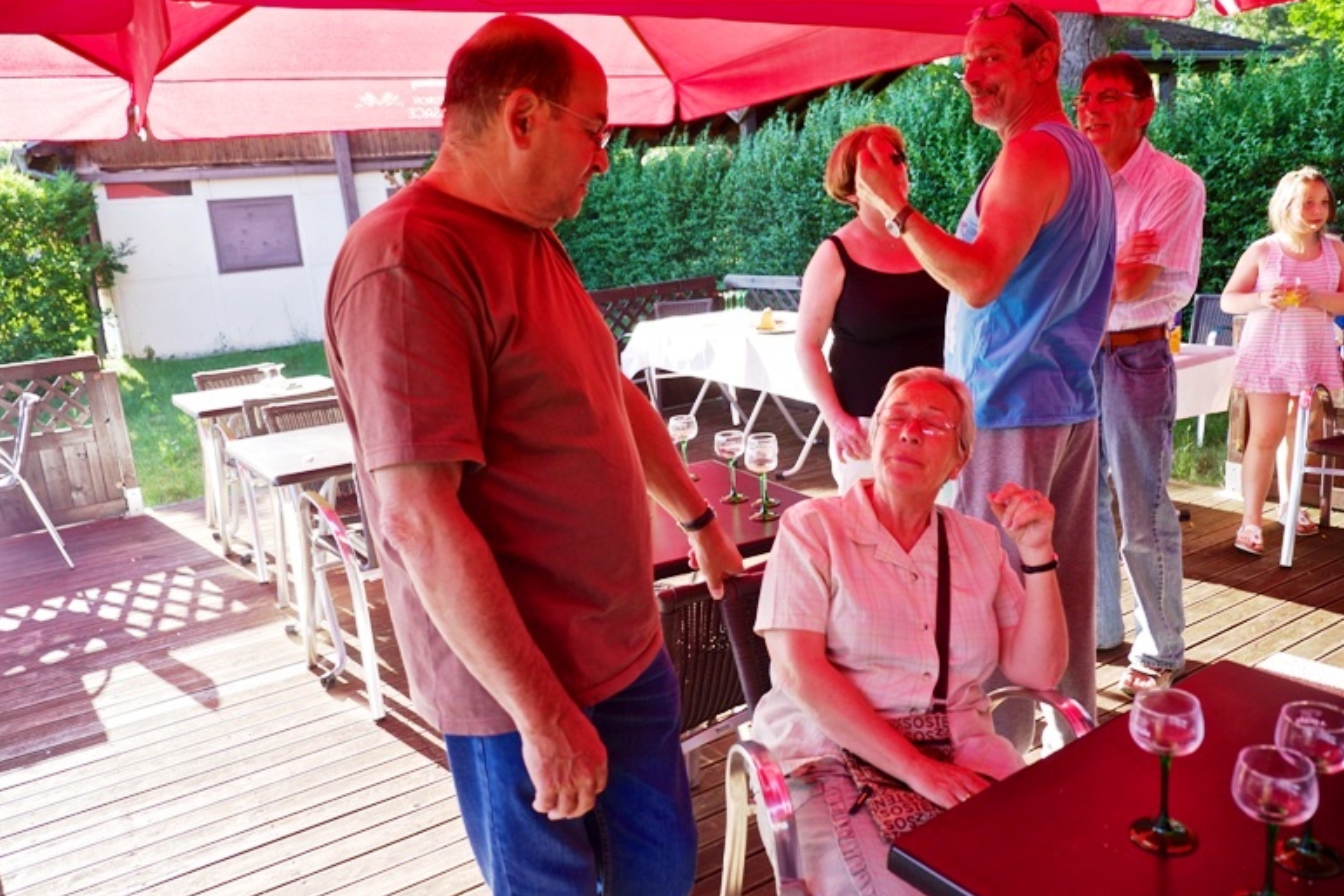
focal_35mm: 28
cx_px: 690
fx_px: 1045
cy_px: 435
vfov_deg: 46.4
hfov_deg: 65.5
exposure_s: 1/150
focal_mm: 18
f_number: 3.2
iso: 200
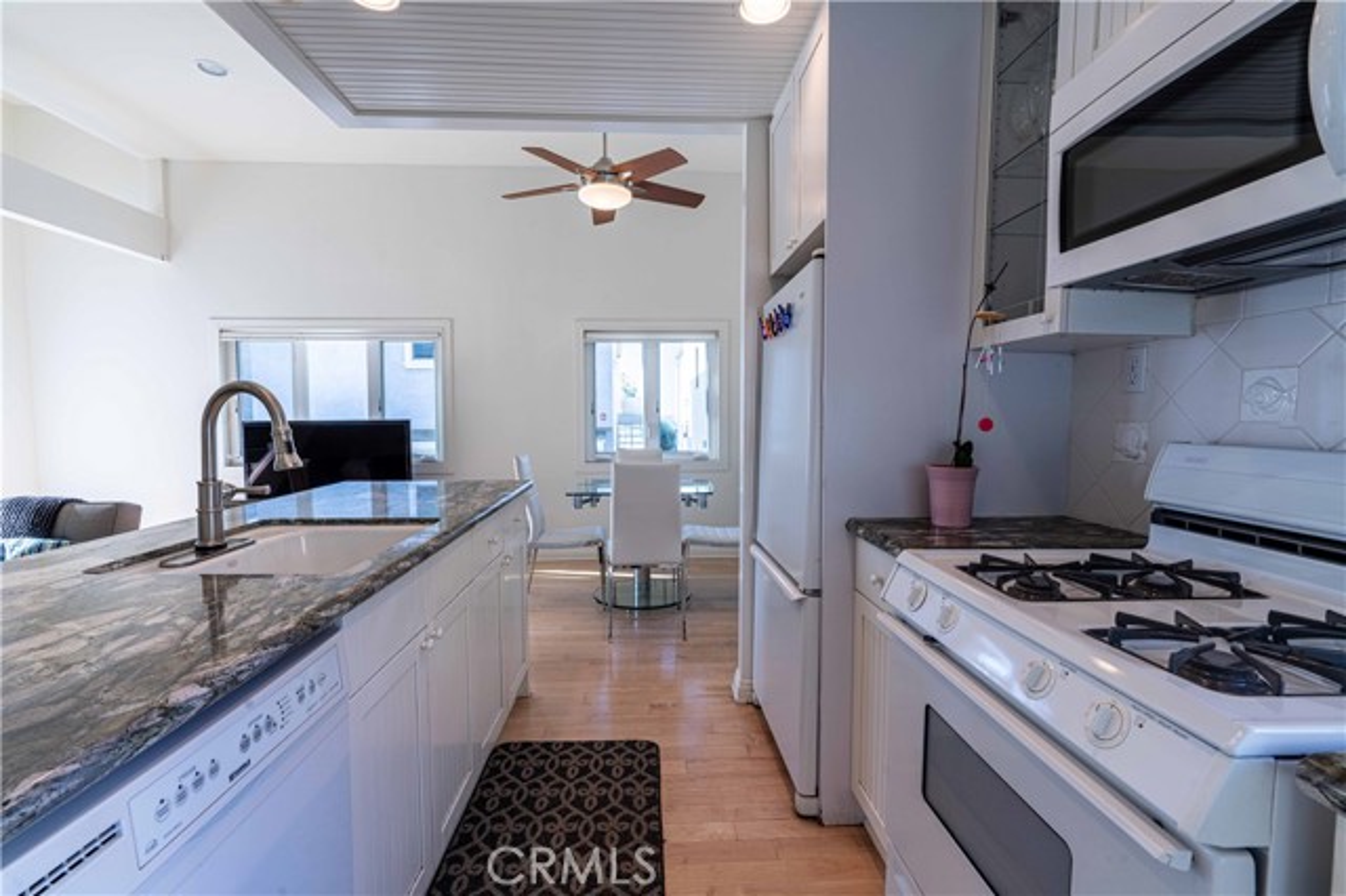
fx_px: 598
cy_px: 448
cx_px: 673
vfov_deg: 73.7
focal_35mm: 16
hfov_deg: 96.8
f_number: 11
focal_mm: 16
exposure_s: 1/40
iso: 100
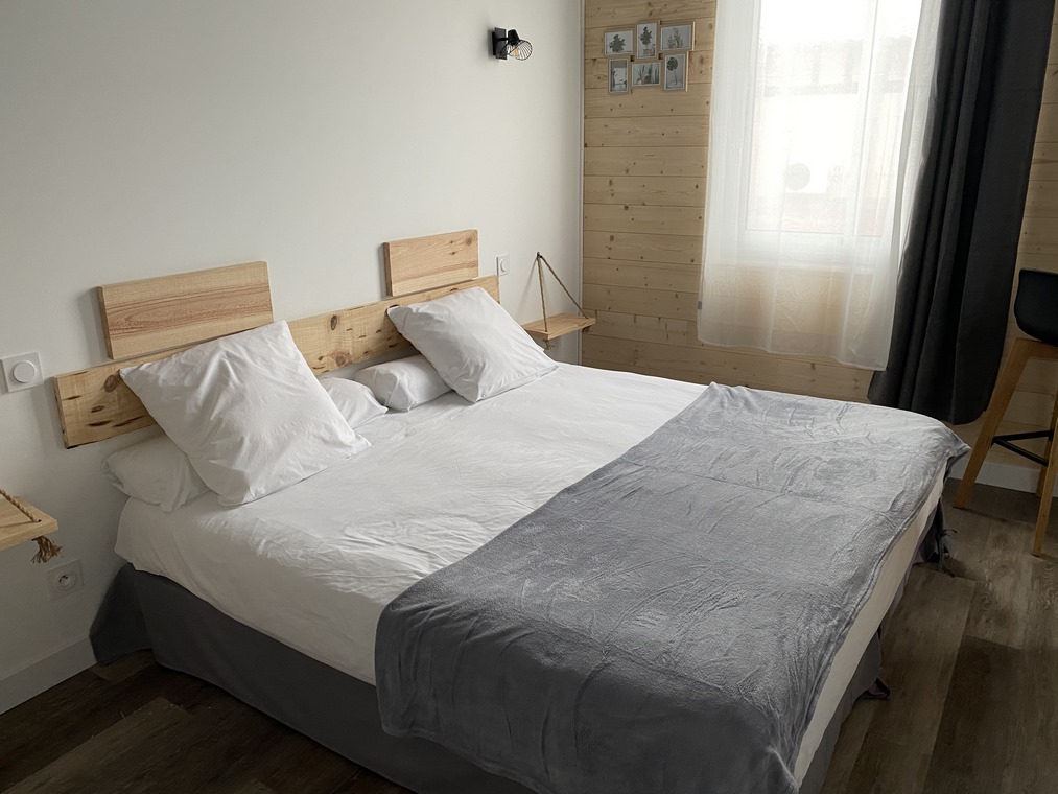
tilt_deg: -18.3
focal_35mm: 26
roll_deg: +1.2
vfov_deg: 53.1
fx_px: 795
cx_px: 529
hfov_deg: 67.3
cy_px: 397
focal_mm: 4.25
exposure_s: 1/50
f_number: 1.8
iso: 160
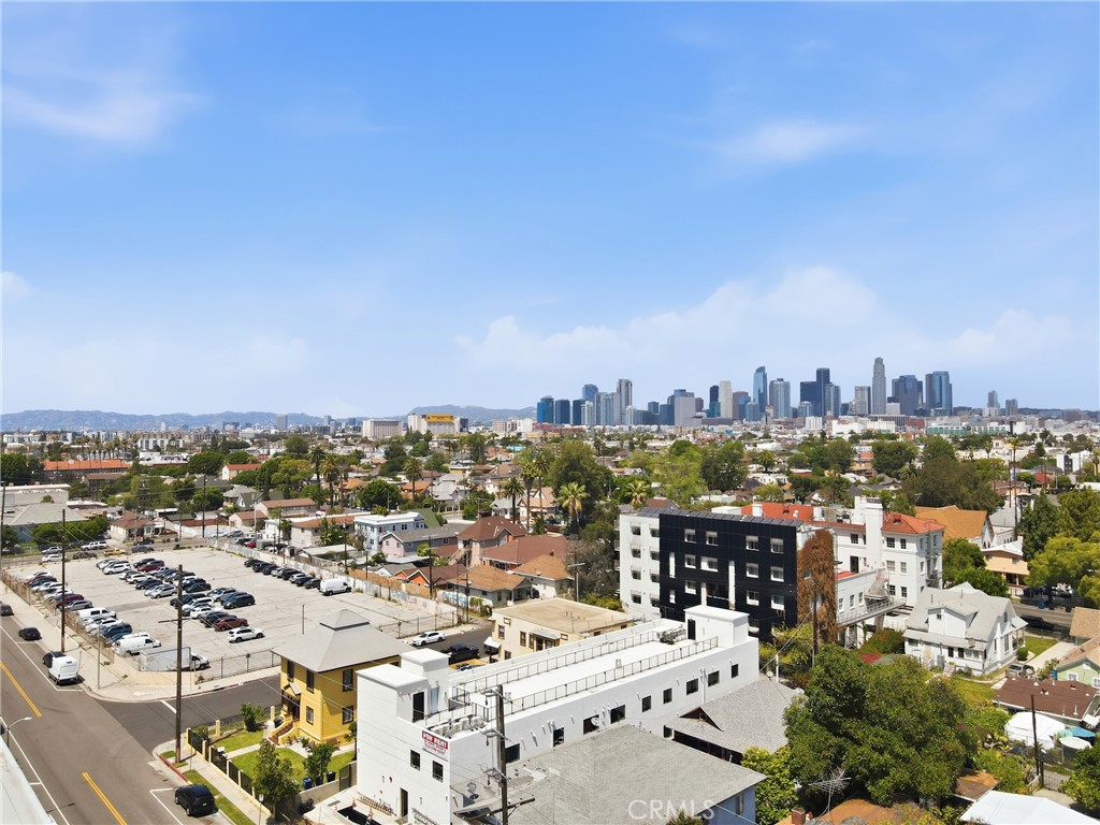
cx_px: 550
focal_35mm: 24
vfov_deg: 56.8
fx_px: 763
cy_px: 412
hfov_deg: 71.6
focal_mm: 4.5
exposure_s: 1/1250
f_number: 2.8
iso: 100
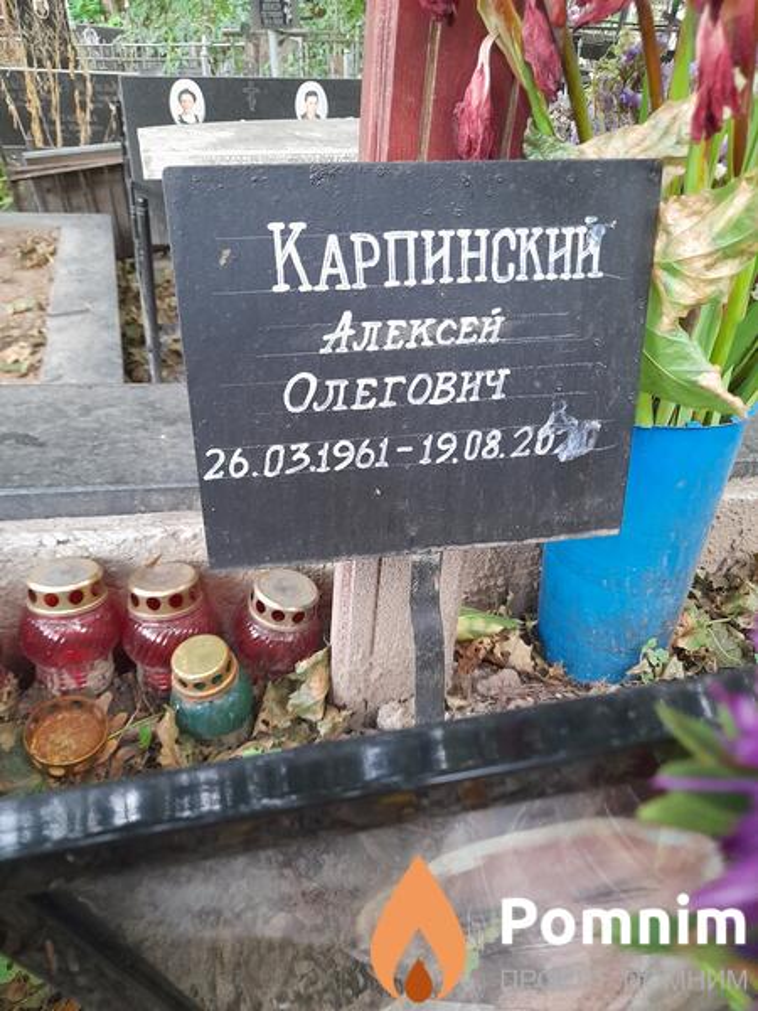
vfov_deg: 69.4
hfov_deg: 54.9
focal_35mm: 25
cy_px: 506
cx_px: 379
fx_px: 730
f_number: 2
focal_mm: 4.6
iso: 320
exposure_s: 1/33
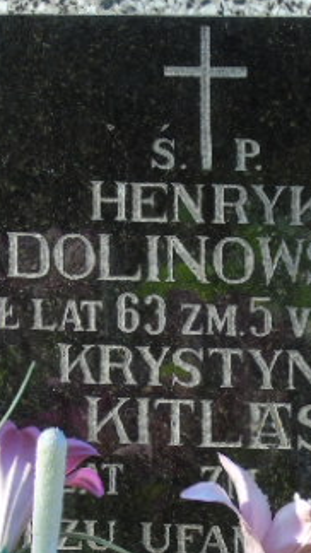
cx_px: 227
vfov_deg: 6.2
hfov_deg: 3.5
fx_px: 5122
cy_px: 290
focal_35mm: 349
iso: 100
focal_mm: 29
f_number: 4.9
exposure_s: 1/125
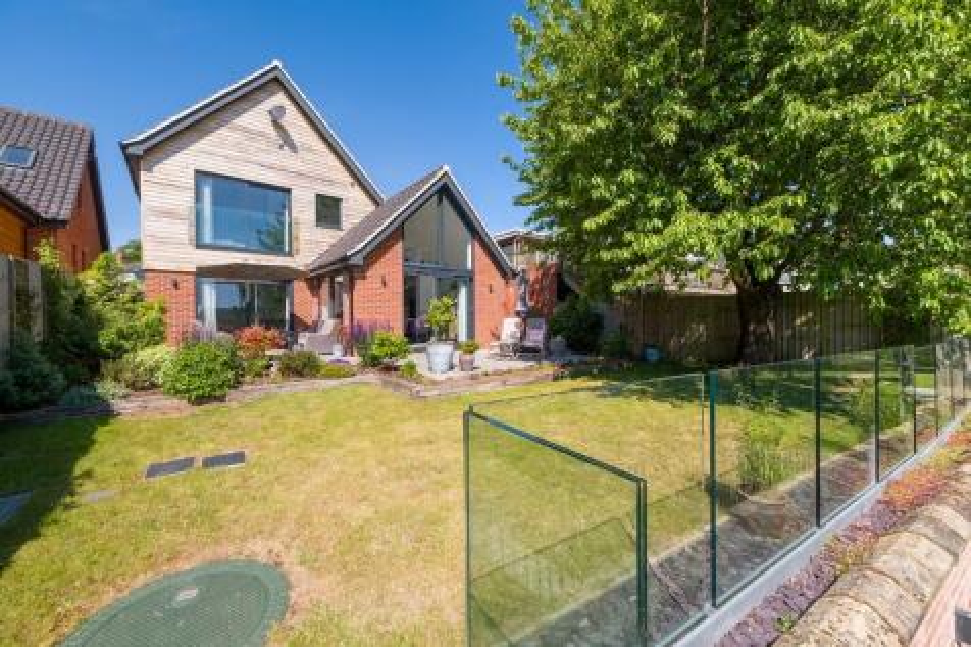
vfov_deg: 81.2
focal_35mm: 14
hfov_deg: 104.3
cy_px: 324
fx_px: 377
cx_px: 486
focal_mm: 9.2
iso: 160
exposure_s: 1/200
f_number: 9
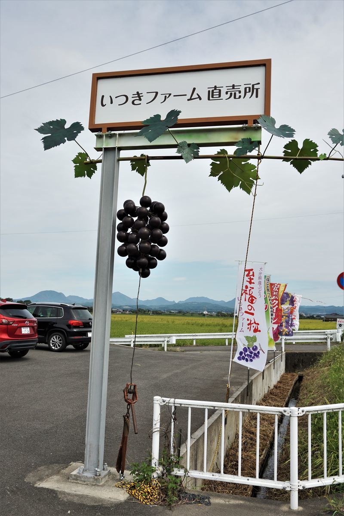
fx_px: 451
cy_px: 258
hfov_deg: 41.7
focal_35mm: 32
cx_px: 172
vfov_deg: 59.5
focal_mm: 21
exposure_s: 1/400
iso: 100
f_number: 8
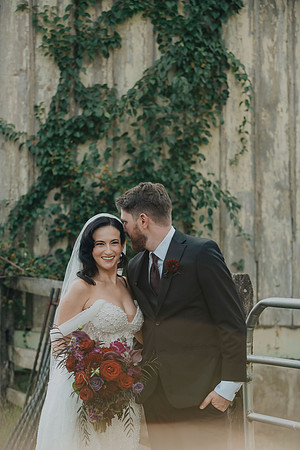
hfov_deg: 14.4
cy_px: 225
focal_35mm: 95
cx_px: 150
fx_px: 1187
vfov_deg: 21.5
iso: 800
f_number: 4
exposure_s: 1/1250
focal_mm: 95
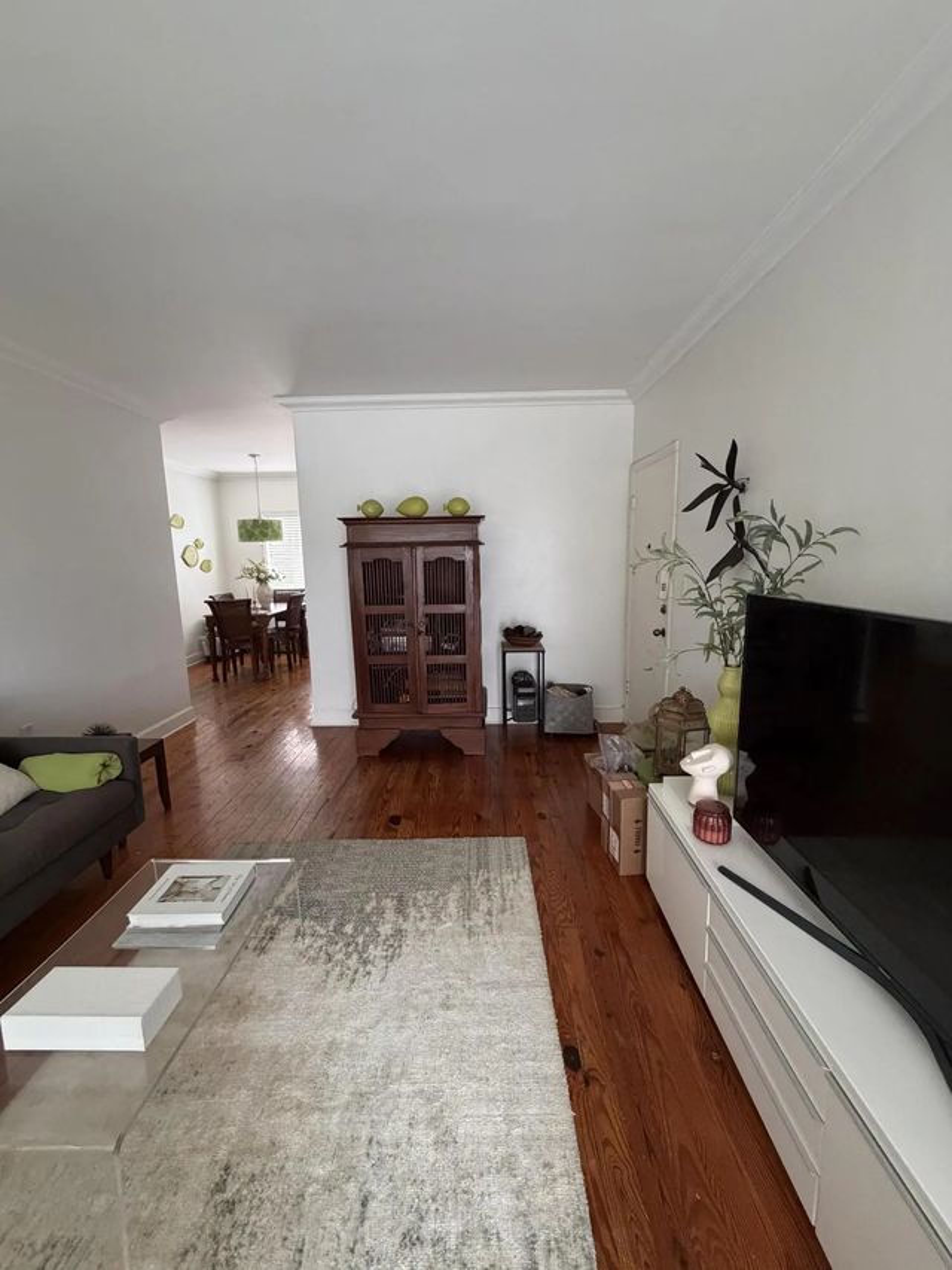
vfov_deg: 102.1
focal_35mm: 14
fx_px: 513
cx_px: 476
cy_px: 635
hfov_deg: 85.7
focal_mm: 2.22
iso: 400
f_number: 2.2
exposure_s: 1/60
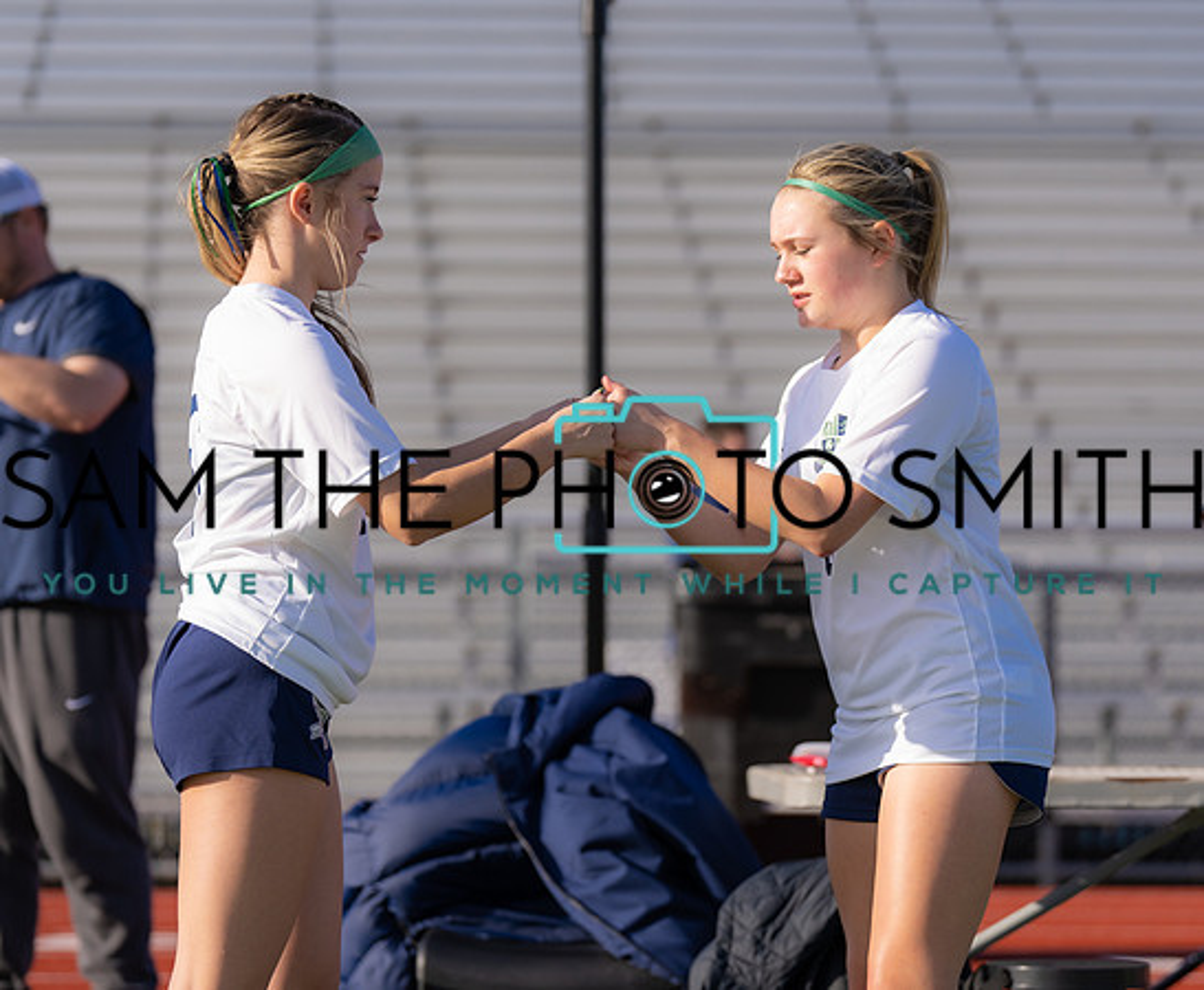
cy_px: 454
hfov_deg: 14.0
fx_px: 4914
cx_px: 558
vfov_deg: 11.5
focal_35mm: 136
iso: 200
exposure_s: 1/2500
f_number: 2.8
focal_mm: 104
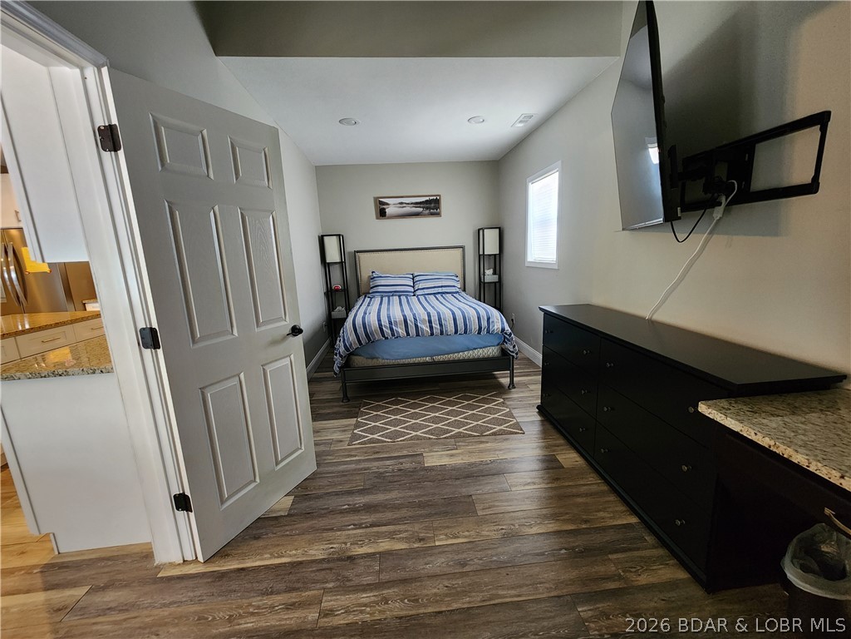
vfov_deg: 89.9
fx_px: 320
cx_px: 426
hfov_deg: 106.2
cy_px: 320
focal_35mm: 13
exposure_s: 1/40
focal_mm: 2.2
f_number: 2.2
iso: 400
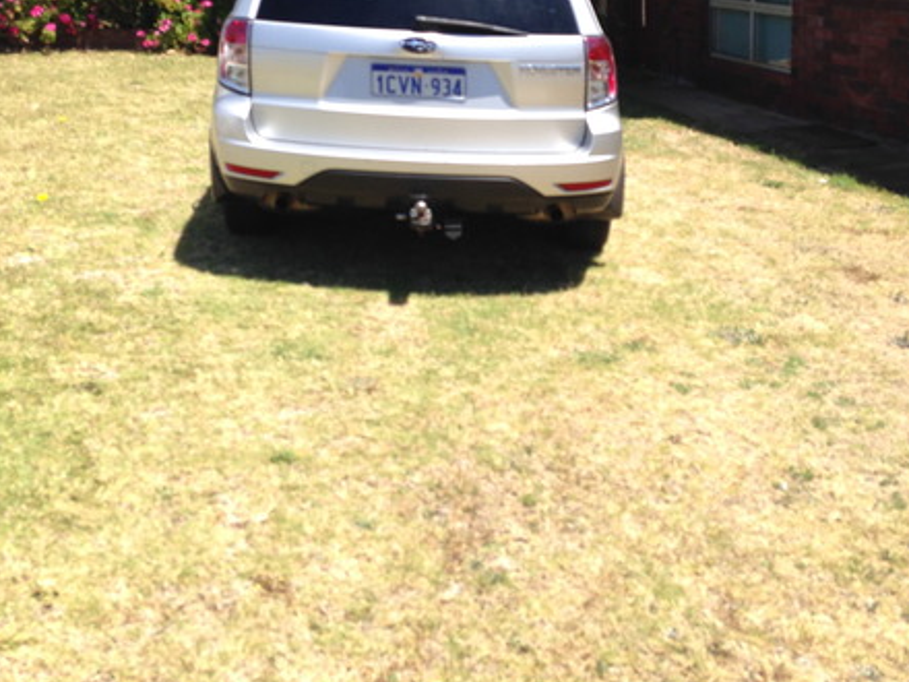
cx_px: 446
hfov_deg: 42.1
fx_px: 1182
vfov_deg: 31.2
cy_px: 122
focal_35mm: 45
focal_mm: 4.12
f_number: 2.4
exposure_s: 1/1085
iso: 50
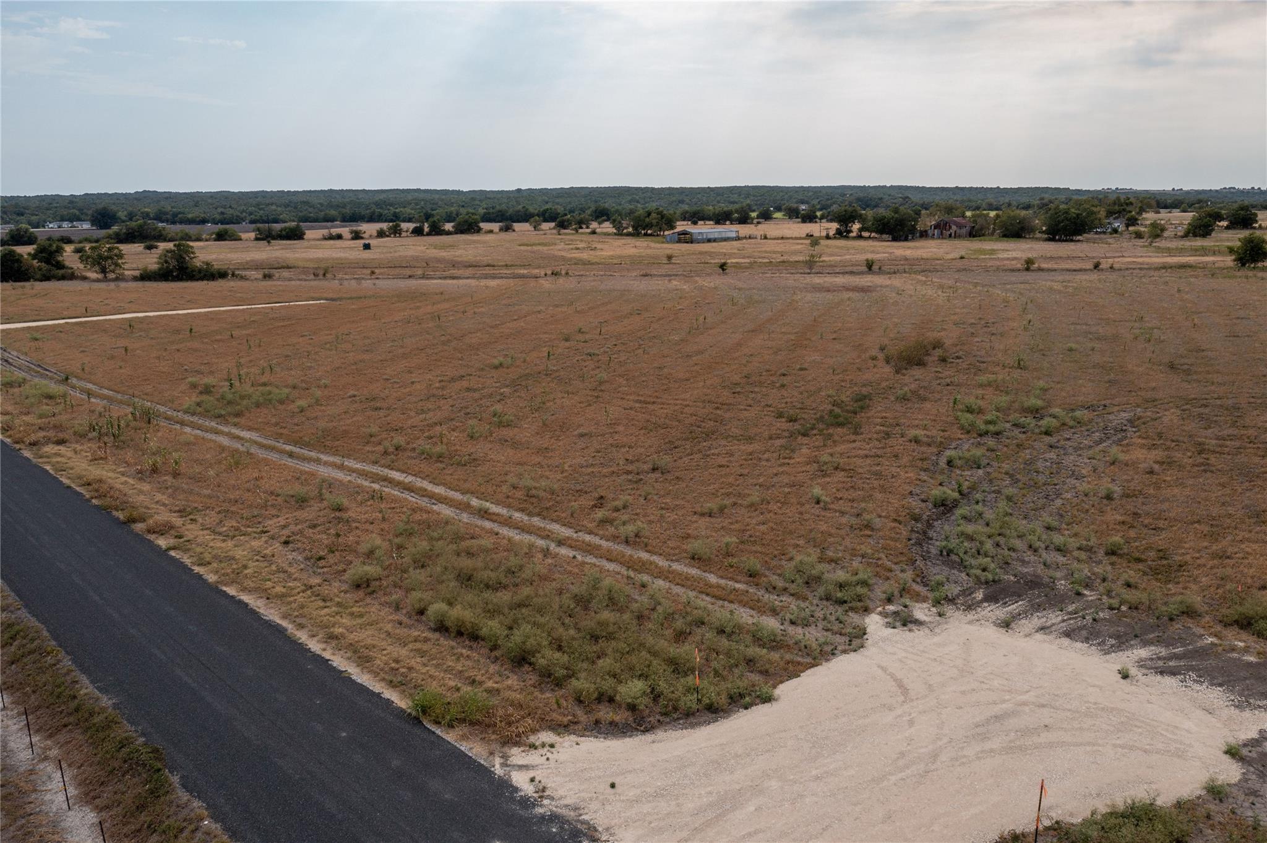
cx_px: 634
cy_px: 422
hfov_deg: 65.5
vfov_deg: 46.4
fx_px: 985
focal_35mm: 28
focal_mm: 10.26
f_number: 5.6
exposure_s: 1/320
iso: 100
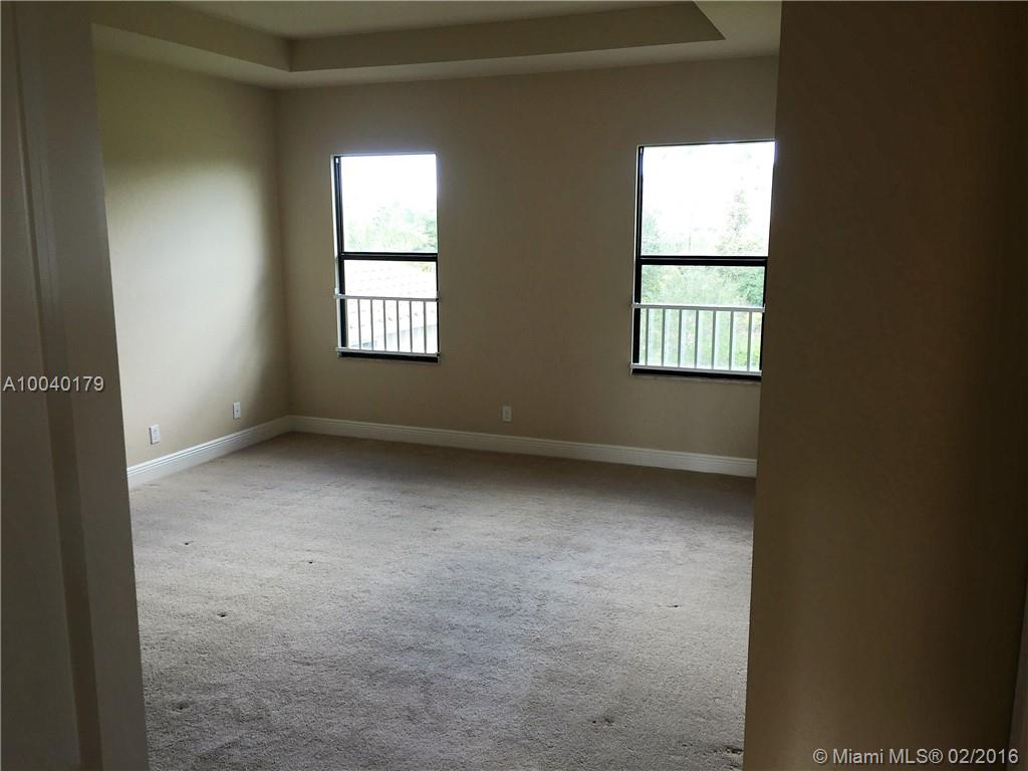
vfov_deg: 48.2
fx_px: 861
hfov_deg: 61.7
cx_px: 514
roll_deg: -0.6
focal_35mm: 29
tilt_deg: -9.8
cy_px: 386
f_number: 2.2
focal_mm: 4.15
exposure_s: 1/40
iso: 32
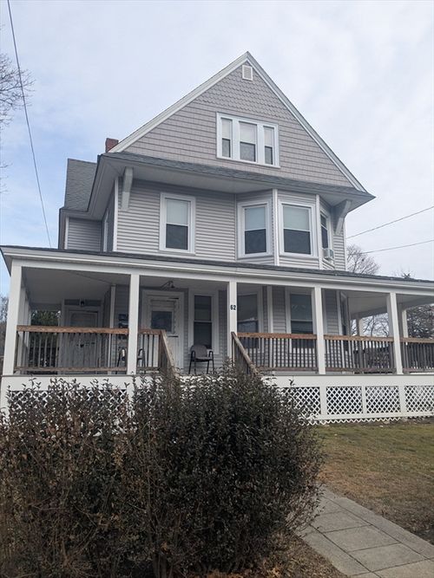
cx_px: 217
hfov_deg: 51.3
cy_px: 289
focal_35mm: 27
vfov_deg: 65.3
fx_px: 451
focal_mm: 4.38
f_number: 1.73
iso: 57
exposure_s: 1/1462
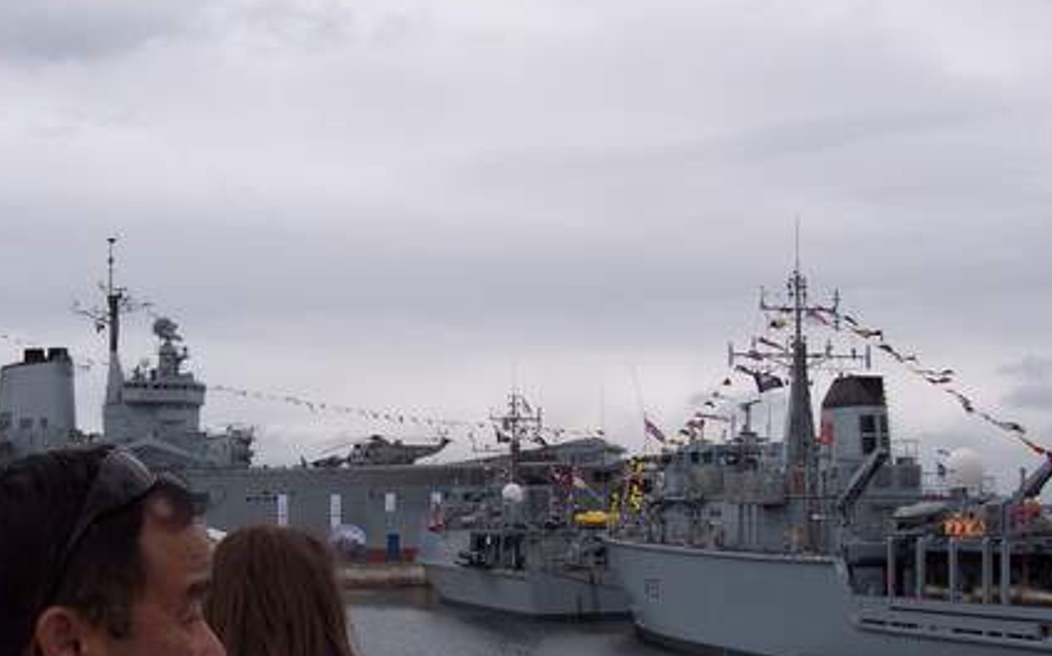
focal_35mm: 61
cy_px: 405
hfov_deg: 33.4
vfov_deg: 21.2
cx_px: 405
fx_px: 1748
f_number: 4.8
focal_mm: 8
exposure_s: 1/1000
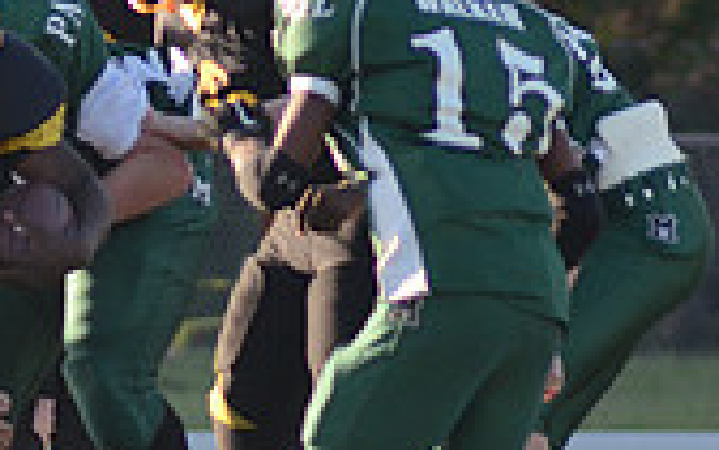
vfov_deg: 0.9
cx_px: -270
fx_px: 29902
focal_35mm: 1526
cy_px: 334
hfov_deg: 1.4
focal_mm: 290
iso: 800
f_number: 5.6
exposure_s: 1/800
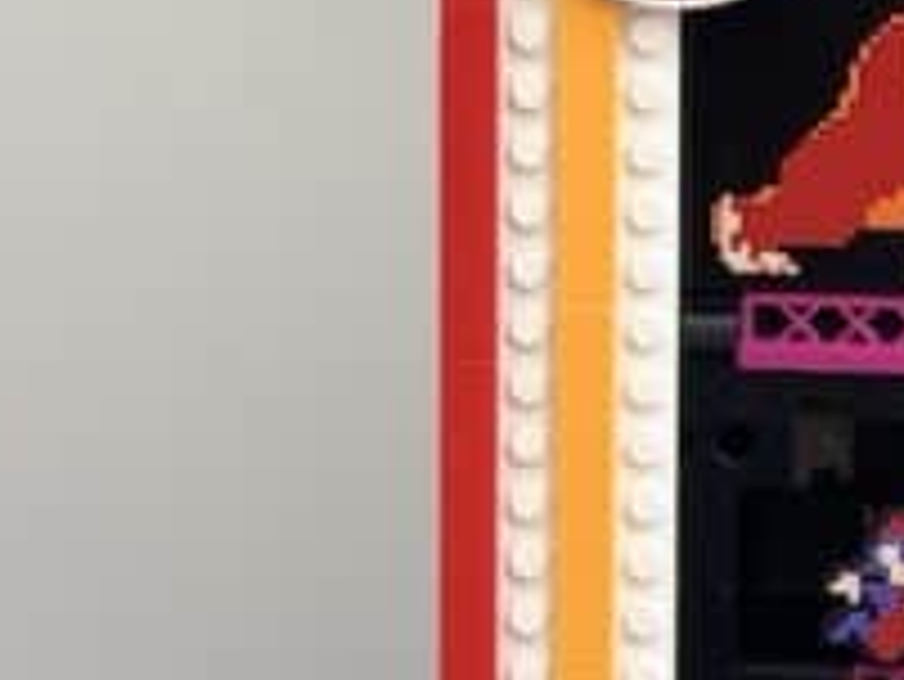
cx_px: 819
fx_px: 6376
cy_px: 685
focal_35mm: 244
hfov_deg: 8.1
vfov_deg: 6.1
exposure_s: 1/60
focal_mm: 6.76
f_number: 1.78
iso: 200
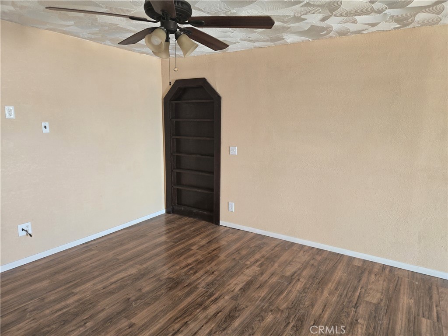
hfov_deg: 73.9
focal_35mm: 23
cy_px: 168
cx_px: 224
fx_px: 298
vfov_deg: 58.9
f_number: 1.8
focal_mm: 5.4
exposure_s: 1/40
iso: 125
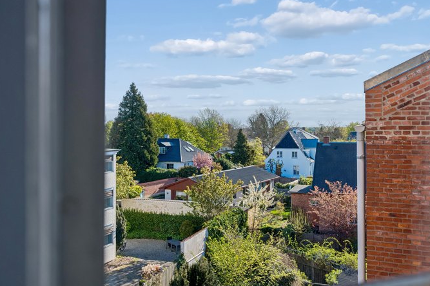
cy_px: 128
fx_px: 430
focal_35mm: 36
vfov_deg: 36.8
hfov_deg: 53.1
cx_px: 222
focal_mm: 30
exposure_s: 1/1250
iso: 400
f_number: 4
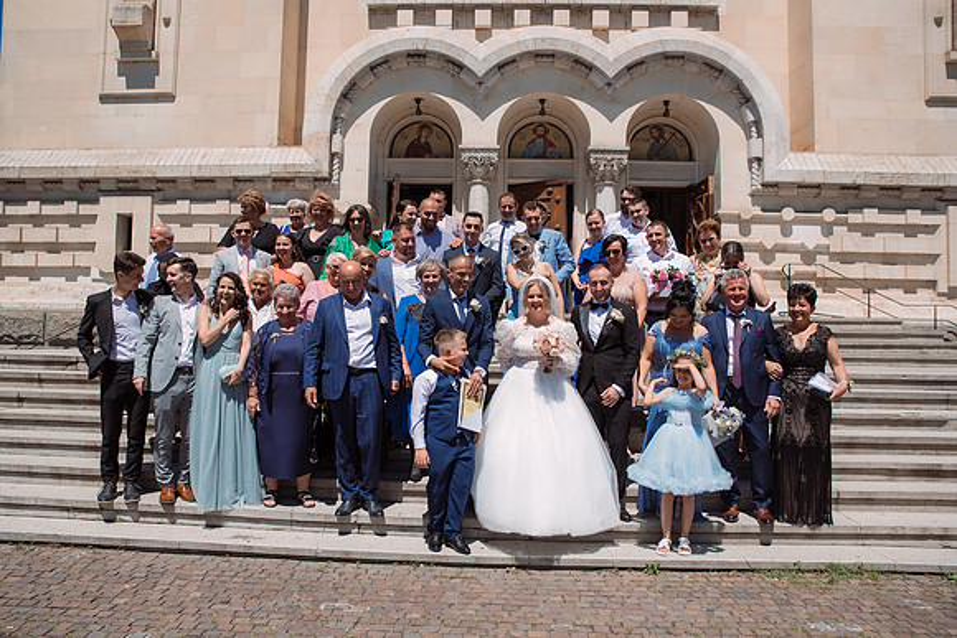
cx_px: 465
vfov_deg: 50.6
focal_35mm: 25
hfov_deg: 70.7
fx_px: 675
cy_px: 318
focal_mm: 24
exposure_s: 1/2500
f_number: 4
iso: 200
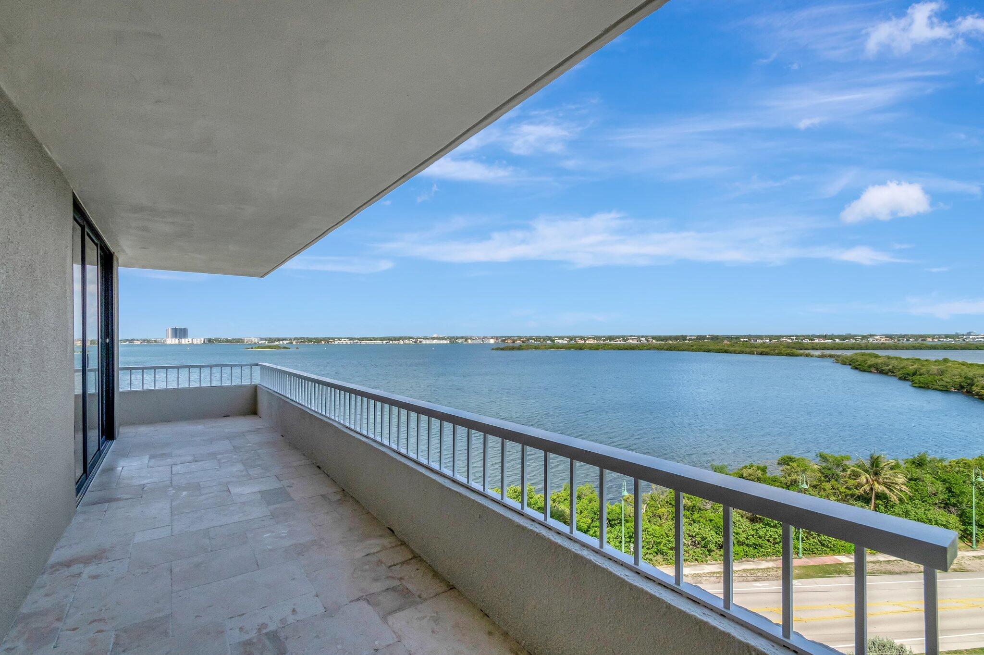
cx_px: 492
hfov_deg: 100.4
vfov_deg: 77.3
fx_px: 410
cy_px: 328
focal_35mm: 15
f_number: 8
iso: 640
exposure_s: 1/2000
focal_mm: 10
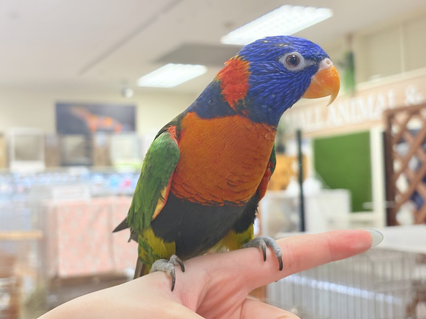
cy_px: 160
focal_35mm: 52
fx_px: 640
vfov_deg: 28.0
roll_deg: +2.6
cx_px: 213
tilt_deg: +2.3
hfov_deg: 36.8
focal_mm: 5.96
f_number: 1.6
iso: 50
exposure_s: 1/99
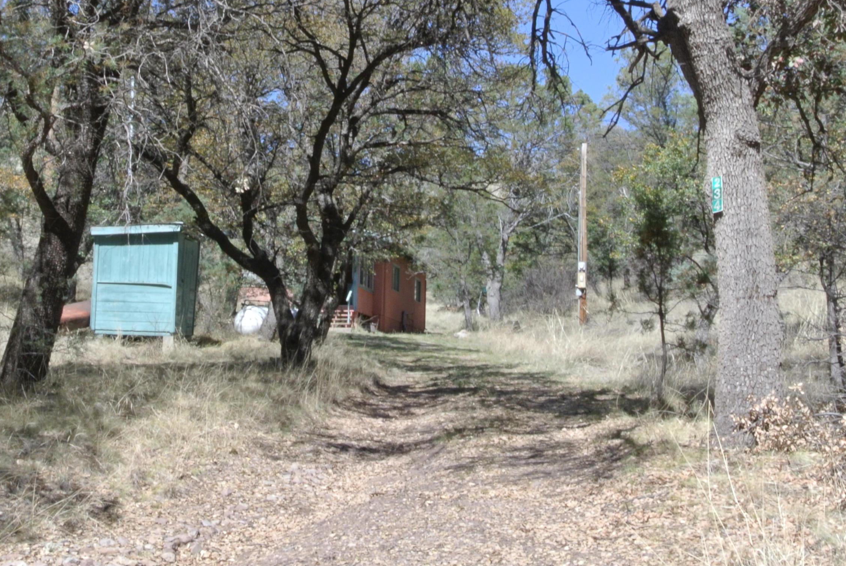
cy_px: 198
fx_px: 1412
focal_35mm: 60
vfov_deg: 22.6
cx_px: 323
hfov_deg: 33.2
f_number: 4.5
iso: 400
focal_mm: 16.9
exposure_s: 1/80
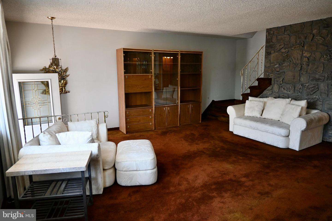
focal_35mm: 24
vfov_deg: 53.1
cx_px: 166
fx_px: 221
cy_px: 110
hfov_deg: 73.7
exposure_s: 1/125
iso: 450
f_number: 3.5
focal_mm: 16
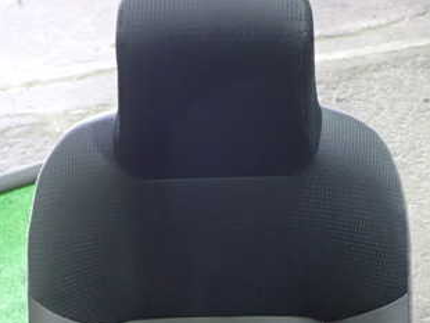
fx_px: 721
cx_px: 215
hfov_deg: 33.2
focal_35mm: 58
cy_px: 233
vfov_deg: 25.0
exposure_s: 1/20
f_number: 2.3
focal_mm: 5.4
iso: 800
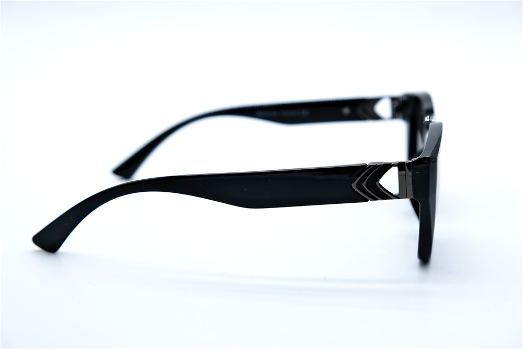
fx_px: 886
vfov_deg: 22.2
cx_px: 262
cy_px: 174
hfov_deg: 32.9
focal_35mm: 61
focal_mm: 40.7
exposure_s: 1/180
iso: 160
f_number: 5.6
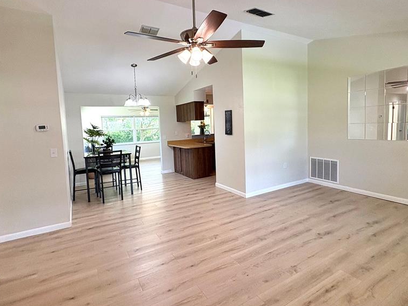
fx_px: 224
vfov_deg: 68.5
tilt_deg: -5.4
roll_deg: +2.6
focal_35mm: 19
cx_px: 203
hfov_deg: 84.7
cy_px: 140
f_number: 2.2
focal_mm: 2.22
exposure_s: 1/120
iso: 125
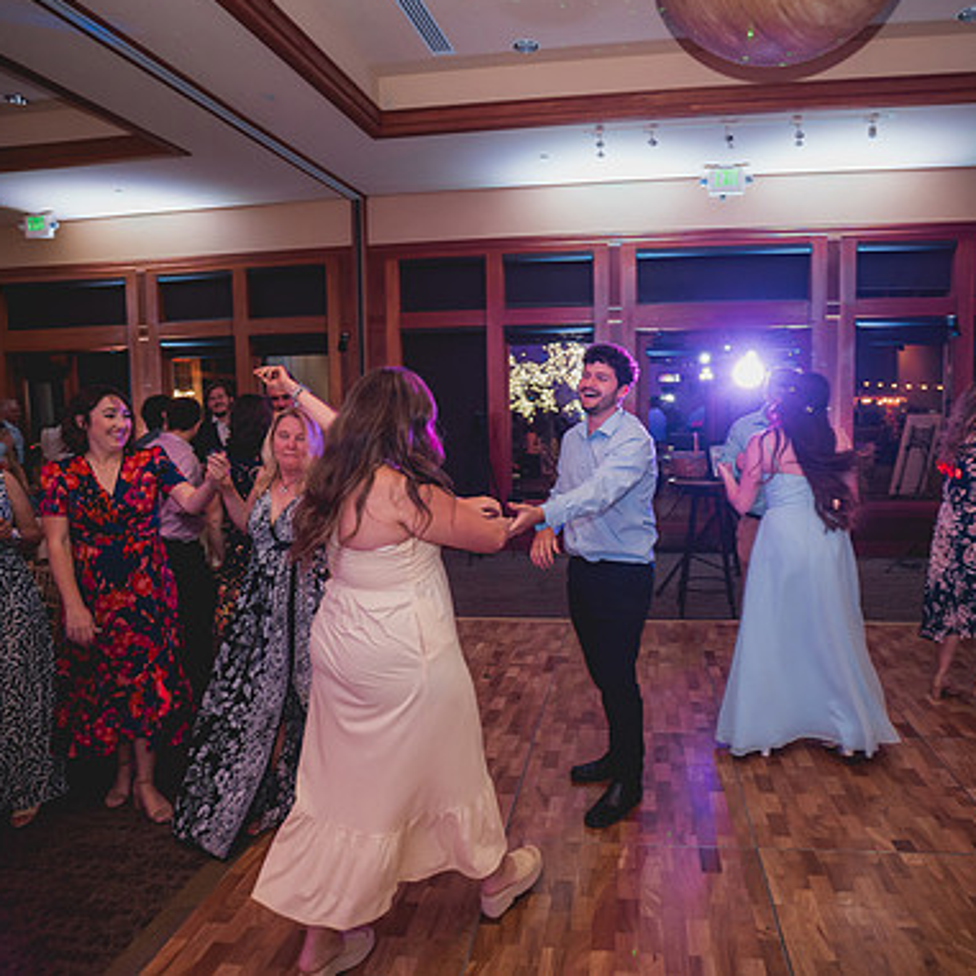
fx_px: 702
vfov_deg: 69.6
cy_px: 483
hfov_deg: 69.2
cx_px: 566
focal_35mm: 22
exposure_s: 1/50
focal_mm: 17
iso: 2500
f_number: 2.8
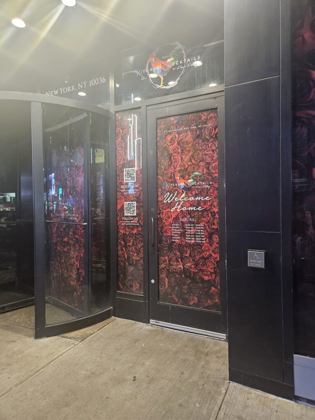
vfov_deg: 73.9
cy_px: 210
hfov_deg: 58.9
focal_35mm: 23
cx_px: 158
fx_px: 279
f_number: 1.8
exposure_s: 1/120
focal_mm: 5.4
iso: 1000
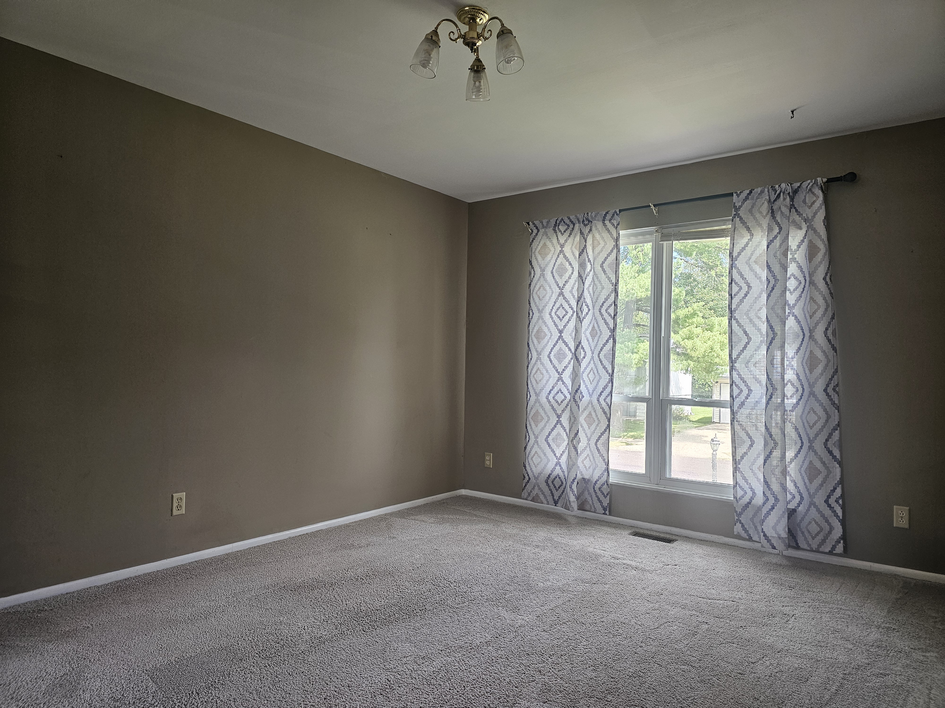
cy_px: 354
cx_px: 472
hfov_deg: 73.9
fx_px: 628
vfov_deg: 58.9
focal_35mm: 23
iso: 125
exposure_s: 1/180
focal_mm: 6.3
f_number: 1.7
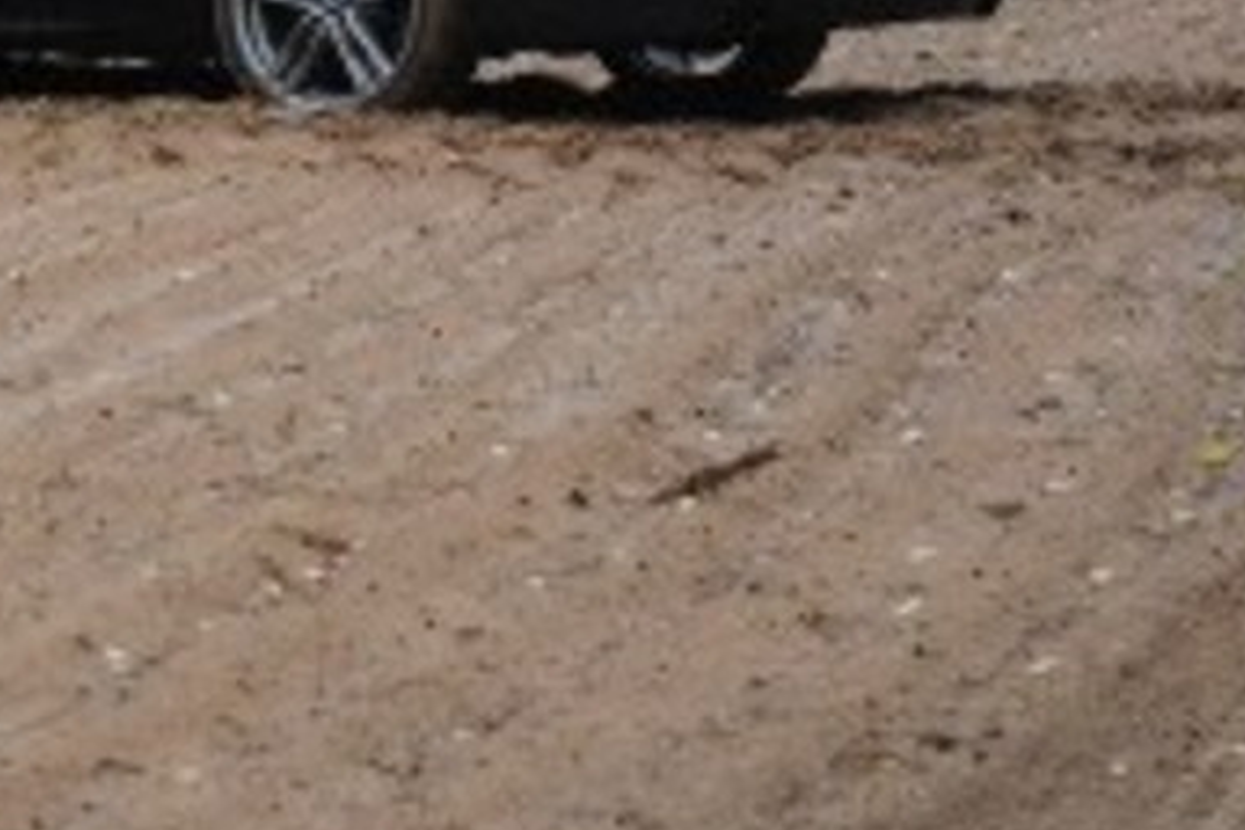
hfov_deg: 7.6
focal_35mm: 270
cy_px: -373
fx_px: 9337
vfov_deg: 5.1
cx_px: 237
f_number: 4.5
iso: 100
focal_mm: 48
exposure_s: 1/125
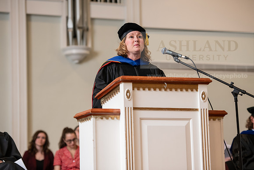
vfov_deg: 11.4
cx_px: 127
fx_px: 847
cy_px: 85
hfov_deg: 17.1
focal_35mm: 120
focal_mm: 120
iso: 1250
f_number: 3.2
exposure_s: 1/200
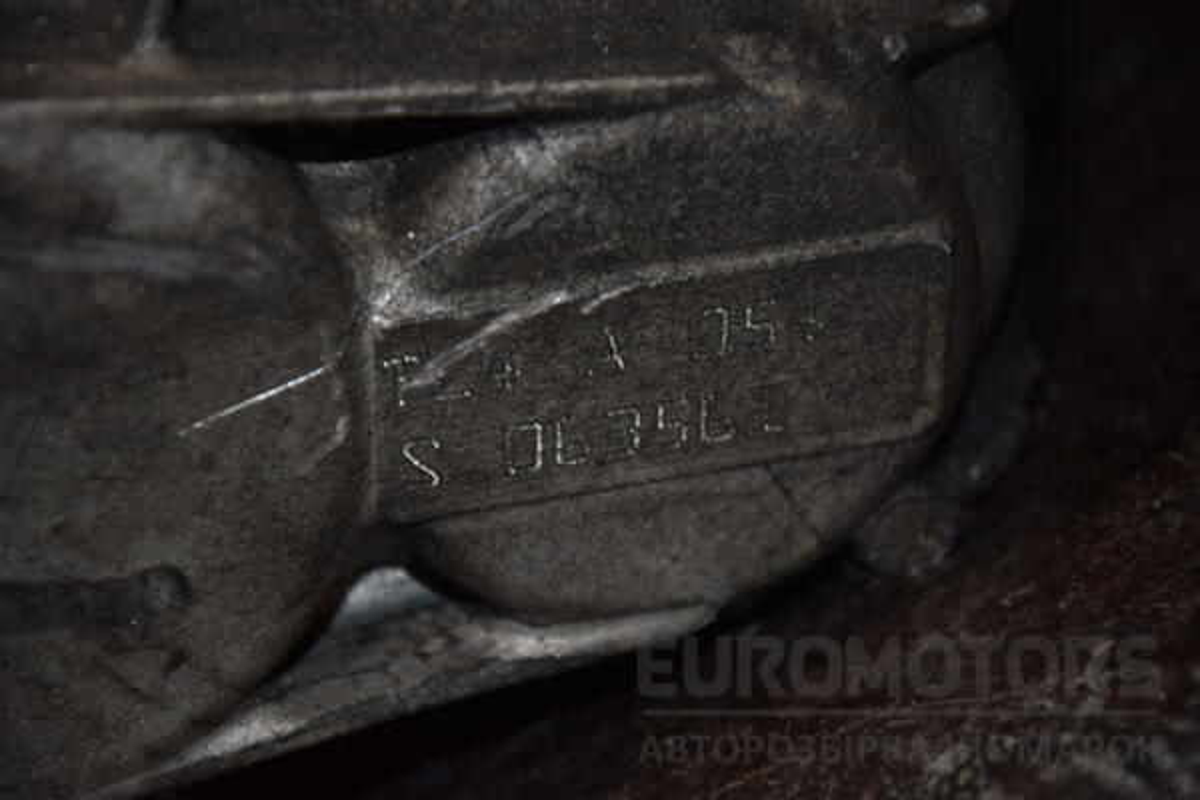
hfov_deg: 13.0
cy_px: 400
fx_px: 5250
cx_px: 600
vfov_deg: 8.7
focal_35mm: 158
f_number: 5.6
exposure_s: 1/60
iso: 800
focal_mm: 105
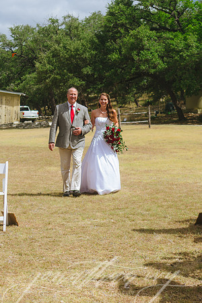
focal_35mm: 87
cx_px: 127
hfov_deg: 15.7
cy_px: 107
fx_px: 733
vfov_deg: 23.3
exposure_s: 1/1000
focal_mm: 30
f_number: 2.8
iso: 31
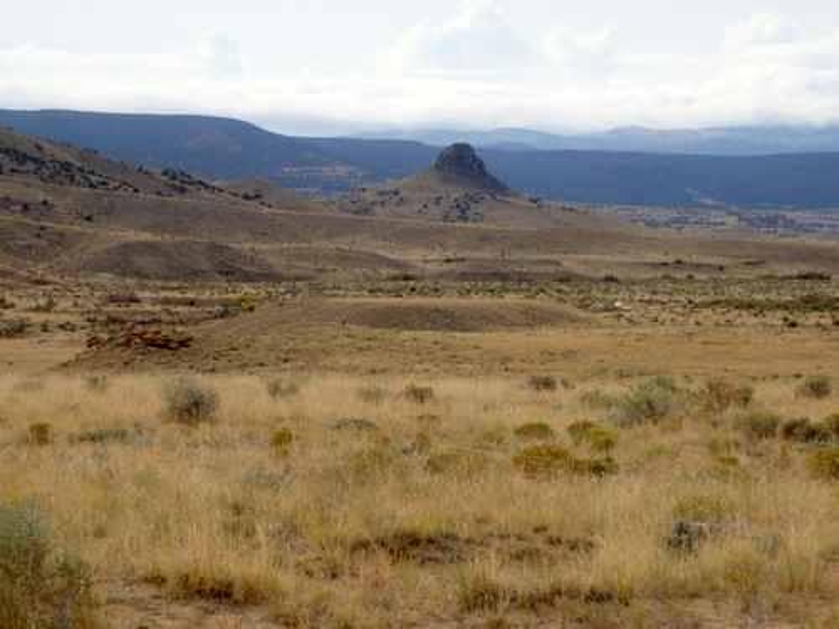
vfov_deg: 10.6
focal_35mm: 140
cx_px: 420
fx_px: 3393
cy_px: 314
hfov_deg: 14.1
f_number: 5.9
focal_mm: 25
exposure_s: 1/1250
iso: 400
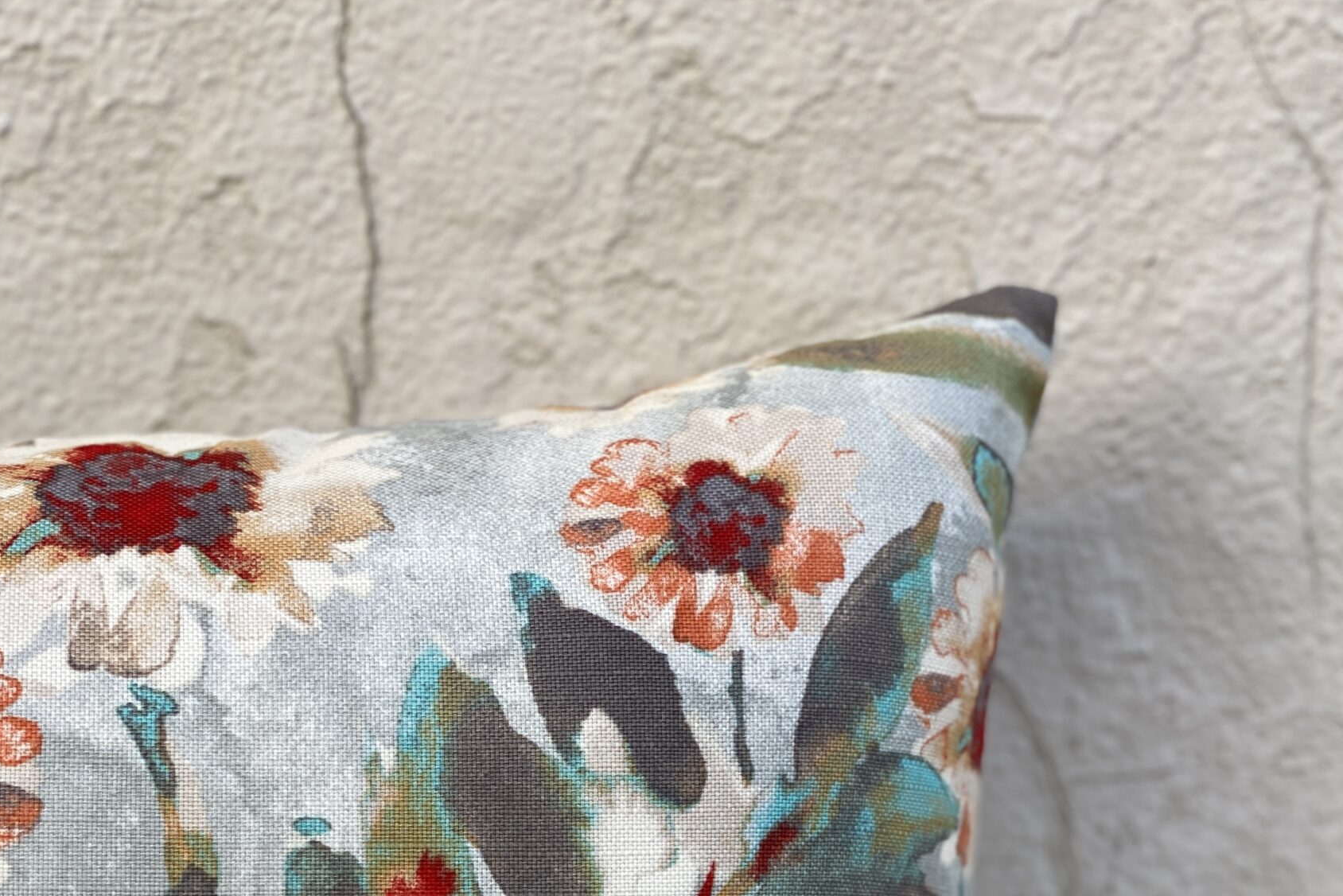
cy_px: 947
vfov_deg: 16.2
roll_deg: -0.5
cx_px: 636
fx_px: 3059
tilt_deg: -16.0
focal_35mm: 82
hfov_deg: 24.8
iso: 20
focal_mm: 6
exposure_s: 1/221
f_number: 2
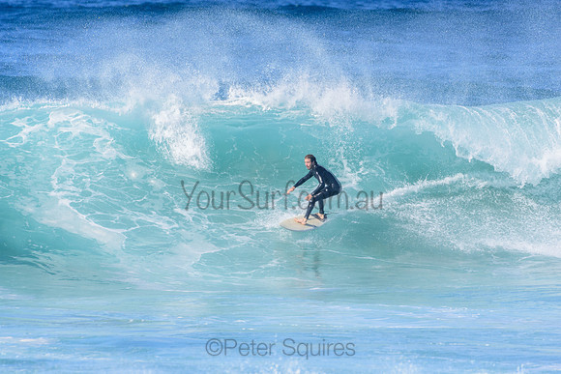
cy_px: 187
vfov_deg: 1.8
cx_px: 280
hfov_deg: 2.7
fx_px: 11690
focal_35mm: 750
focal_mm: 500
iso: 320
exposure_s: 1/2000
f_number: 5.6
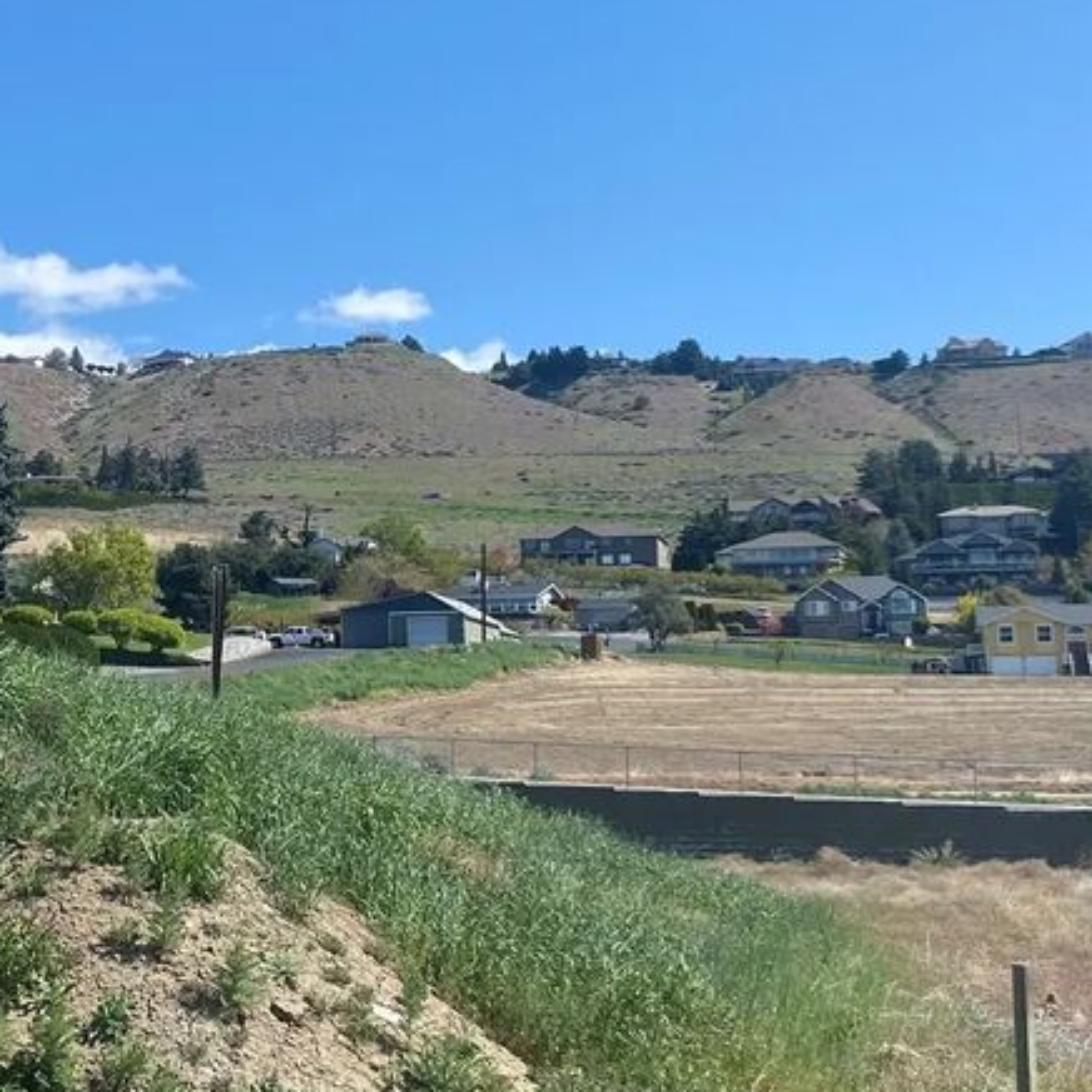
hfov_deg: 30.8
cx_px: 213
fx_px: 1927
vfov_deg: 31.5
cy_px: 423
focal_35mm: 54
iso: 32
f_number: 1.8
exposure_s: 1/2688
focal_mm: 4.25
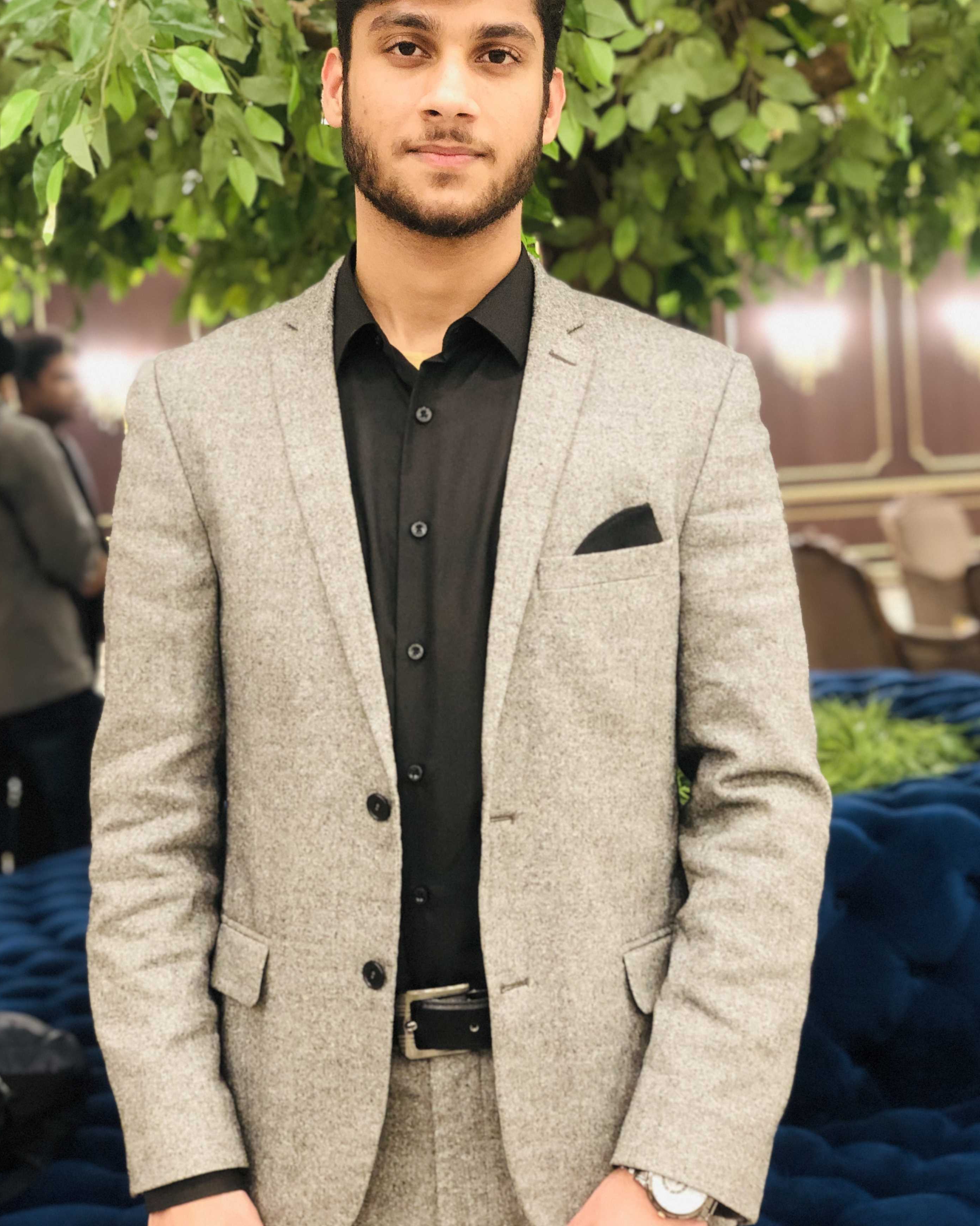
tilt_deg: -1.8
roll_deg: +4.0
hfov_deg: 25.8
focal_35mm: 59
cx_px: 497
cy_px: 525
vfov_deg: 31.9
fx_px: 2139
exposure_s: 1/20
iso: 160
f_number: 2.4
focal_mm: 6
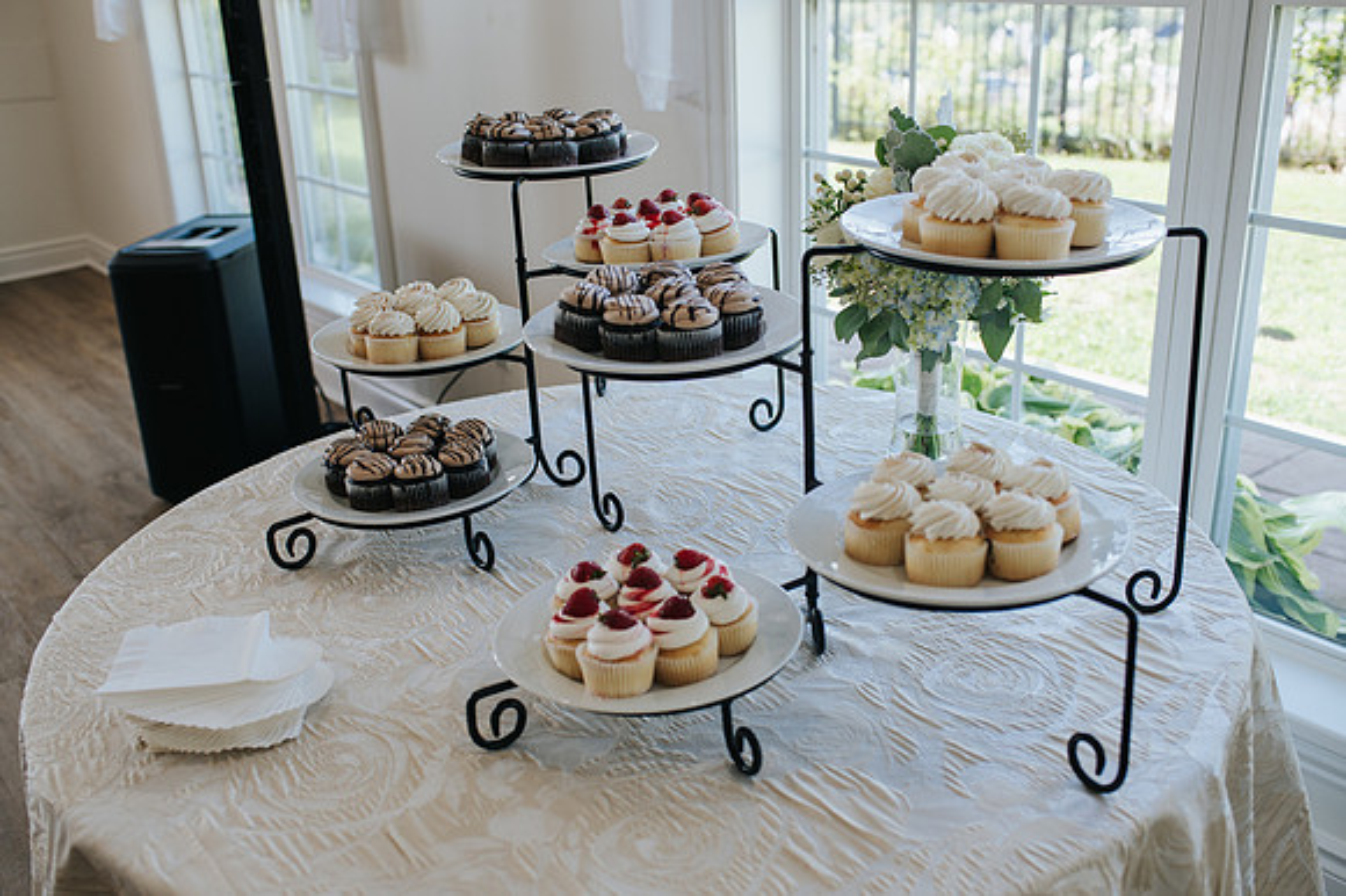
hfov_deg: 53.5
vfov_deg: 37.1
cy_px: 448
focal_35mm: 36
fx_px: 1335
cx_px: 673
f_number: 3.5
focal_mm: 35
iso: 450
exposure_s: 1/320
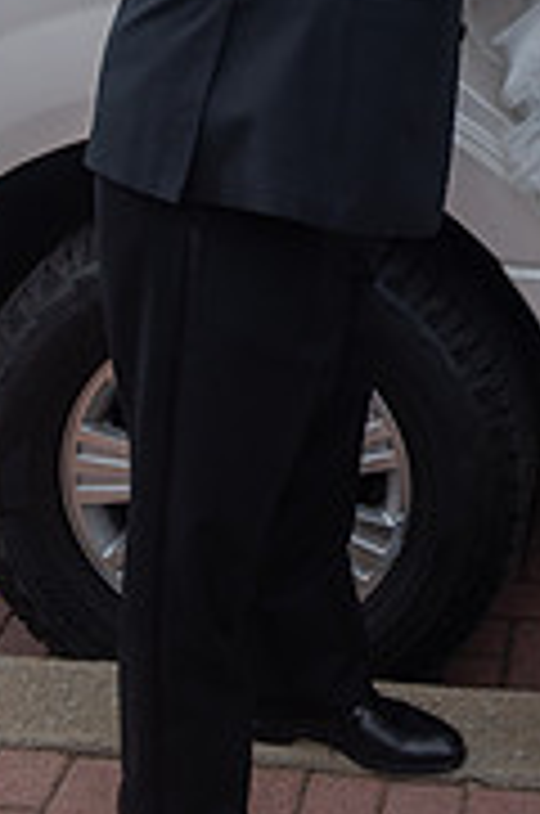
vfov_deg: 25.3
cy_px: 40
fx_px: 1739
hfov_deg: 17.2
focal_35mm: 77
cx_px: 569
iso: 400
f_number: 4
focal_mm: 31
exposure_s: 1/1250
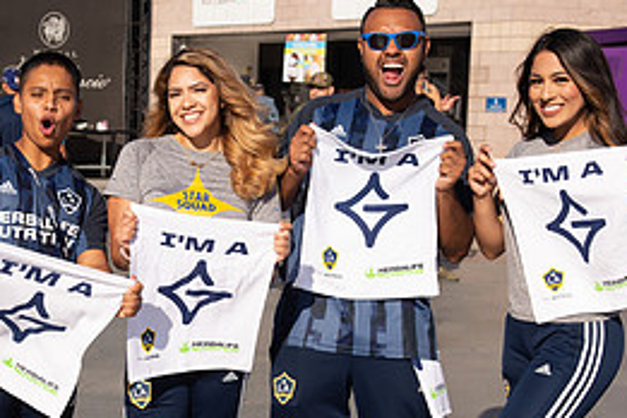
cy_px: 287
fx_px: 1550
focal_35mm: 89
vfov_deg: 15.3
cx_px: 187
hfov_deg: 22.7
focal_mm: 40
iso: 200
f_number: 5.6
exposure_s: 1/2000
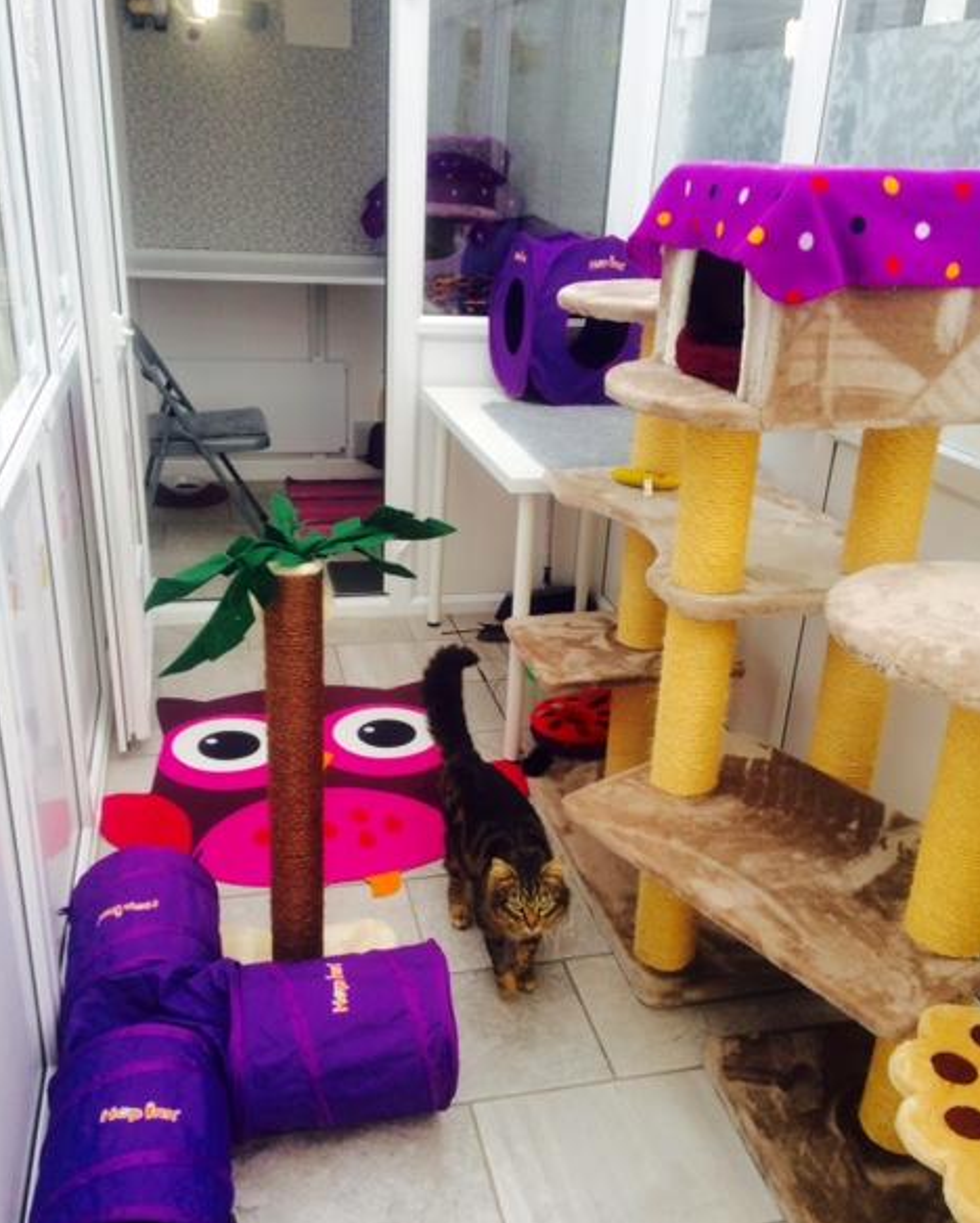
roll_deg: -2.5
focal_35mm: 31
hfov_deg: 47.2
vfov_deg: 57.1
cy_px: 653
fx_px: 1123
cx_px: 494
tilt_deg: -25.4
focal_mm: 4.15
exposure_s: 1/100
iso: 50
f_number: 2.2
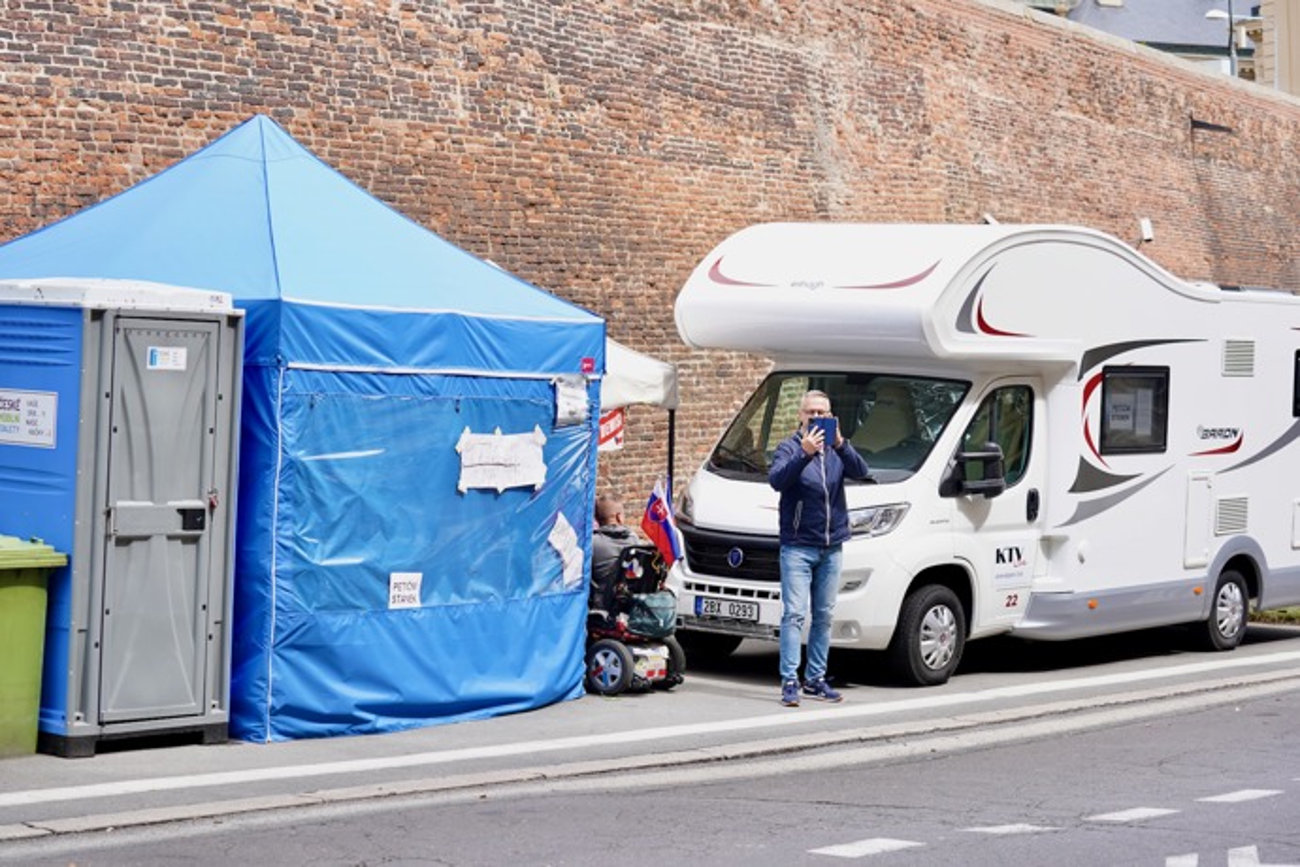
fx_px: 2528
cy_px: 434
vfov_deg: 19.5
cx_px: 650
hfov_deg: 28.8
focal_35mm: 70
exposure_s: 1/250
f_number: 4
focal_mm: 70
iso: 100
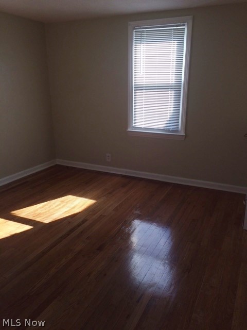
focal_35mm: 29
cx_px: 124
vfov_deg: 61.7
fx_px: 276
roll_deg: +1.4
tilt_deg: -17.1
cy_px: 165
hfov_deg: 48.2
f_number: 2.2
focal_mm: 4.15
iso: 32
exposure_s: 1/66
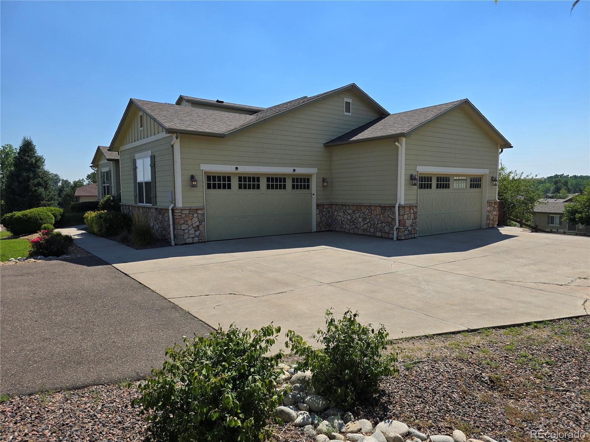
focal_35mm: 23
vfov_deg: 58.9
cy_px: 221
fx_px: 392
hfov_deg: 73.9
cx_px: 295
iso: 12
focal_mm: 6.3
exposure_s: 1/1102
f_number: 1.7
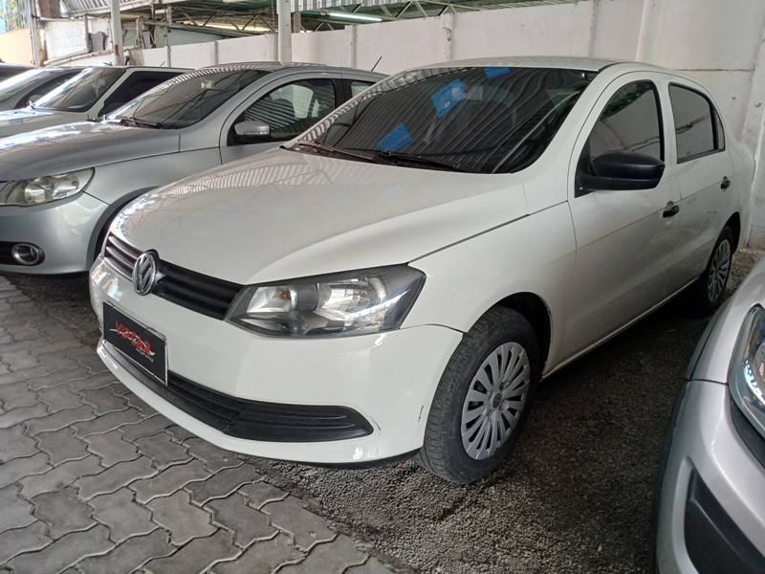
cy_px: 287
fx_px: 575
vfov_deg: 53.1
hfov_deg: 67.3
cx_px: 382
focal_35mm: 26
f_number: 1.8
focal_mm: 3.98
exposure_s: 1/60
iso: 125
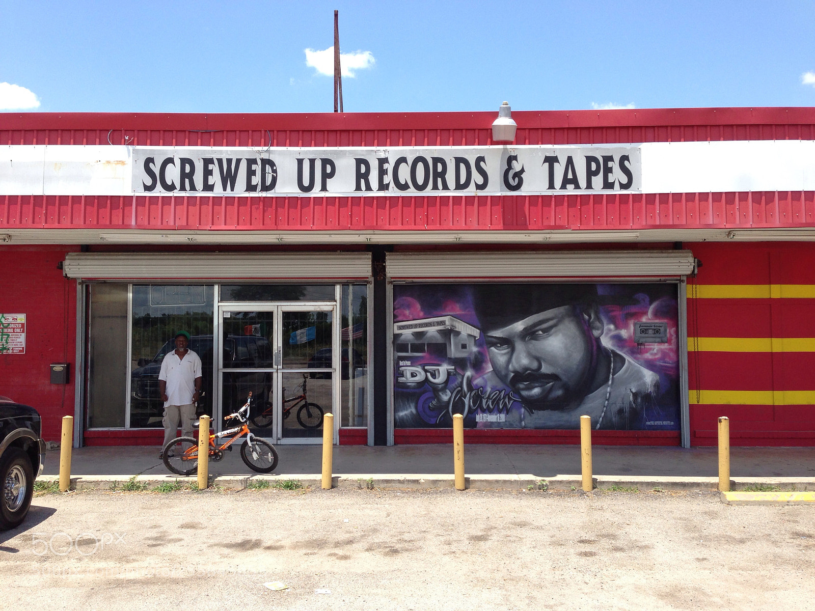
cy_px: 306
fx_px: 777
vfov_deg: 42.9
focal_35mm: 33
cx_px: 408
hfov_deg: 55.4
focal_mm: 4.13
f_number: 2.4
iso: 50
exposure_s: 1/847
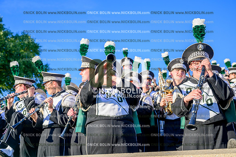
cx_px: 118
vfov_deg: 27.5
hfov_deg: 40.4
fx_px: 321
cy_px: 78
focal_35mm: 49
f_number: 4
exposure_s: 1/640
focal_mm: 49
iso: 125
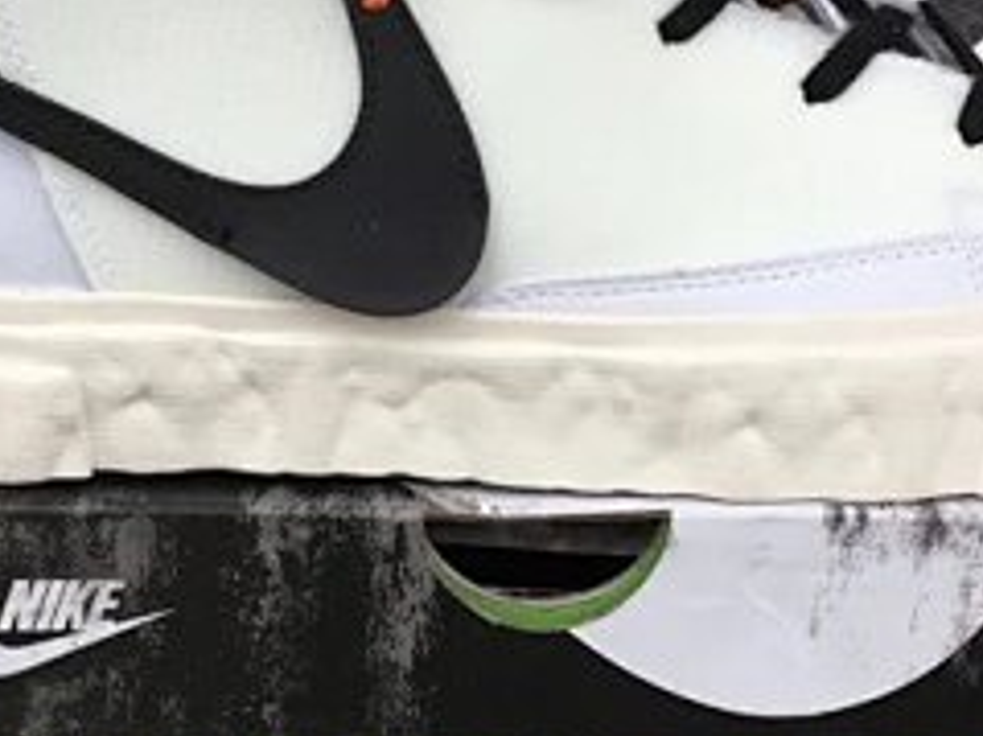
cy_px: 259
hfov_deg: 23.6
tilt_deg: -17.1
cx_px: 481
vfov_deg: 17.7
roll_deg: -0.6
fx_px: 2356
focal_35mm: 83
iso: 25
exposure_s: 1/452
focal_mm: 3.3
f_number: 2.4
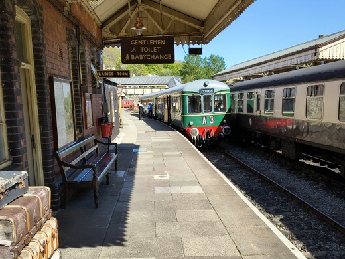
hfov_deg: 46.8
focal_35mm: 40
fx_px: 399
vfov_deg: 35.6
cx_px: 186
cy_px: 171
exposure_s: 1/1362
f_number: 1.8
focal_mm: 4.81
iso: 100
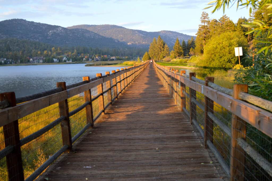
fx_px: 396
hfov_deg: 37.9
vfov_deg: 25.7
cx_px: 136
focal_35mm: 52
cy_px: 90
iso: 250
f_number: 5.6
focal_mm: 35
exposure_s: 1/125
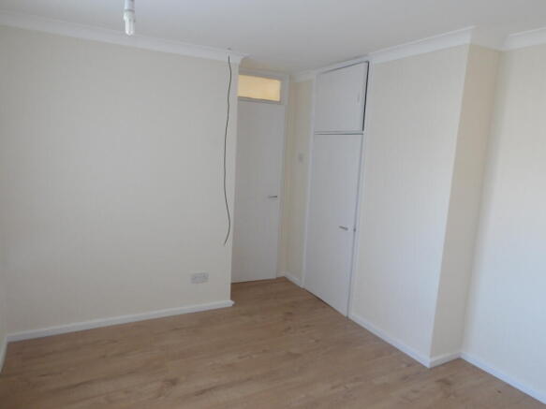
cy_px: 204
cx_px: 273
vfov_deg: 56.8
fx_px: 378
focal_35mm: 24
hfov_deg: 71.6
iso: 200
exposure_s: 1/20
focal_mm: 4.3
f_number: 4.1
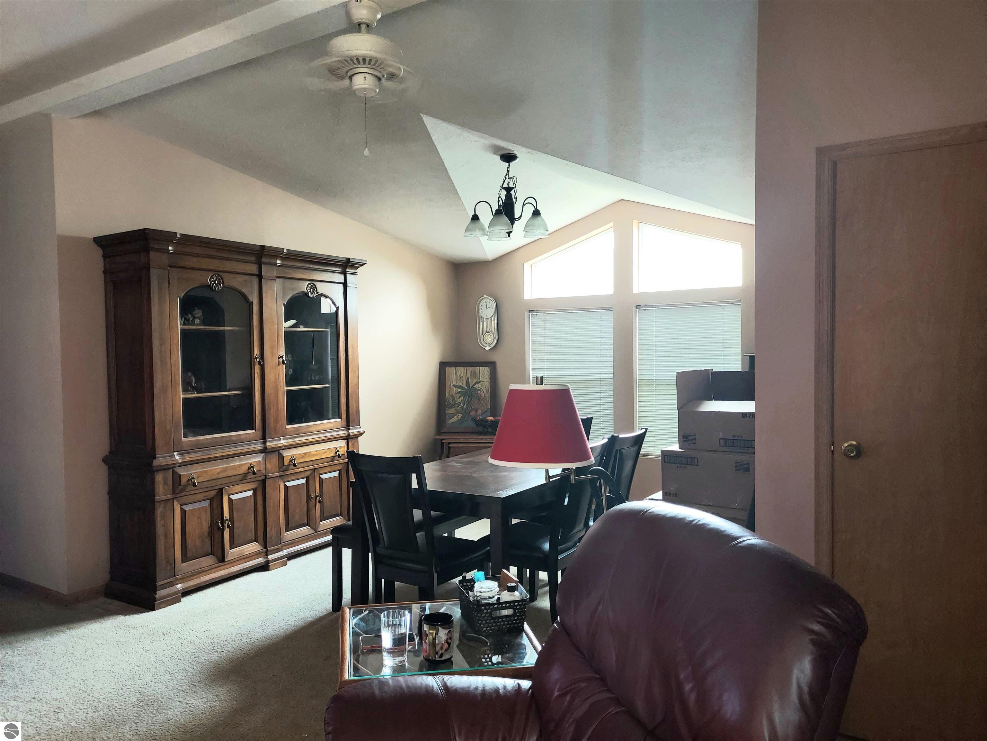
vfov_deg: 54.9
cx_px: 494
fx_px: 713
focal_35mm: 25
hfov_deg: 69.4
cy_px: 370
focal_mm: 4.6
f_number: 2
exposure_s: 1/30
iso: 250
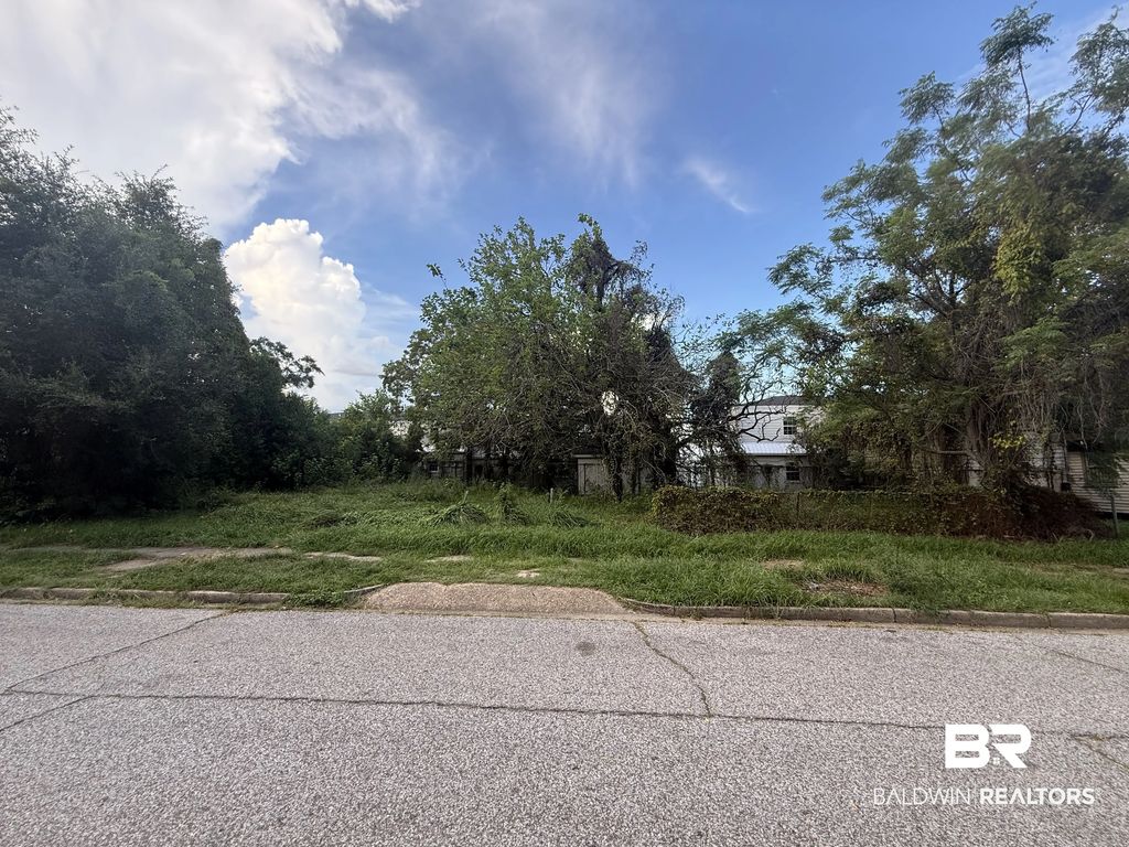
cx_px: 564
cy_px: 424
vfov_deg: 85.7
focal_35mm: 14
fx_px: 457
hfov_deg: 102.1
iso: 64
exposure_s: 1/355
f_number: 2.2
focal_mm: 2.22
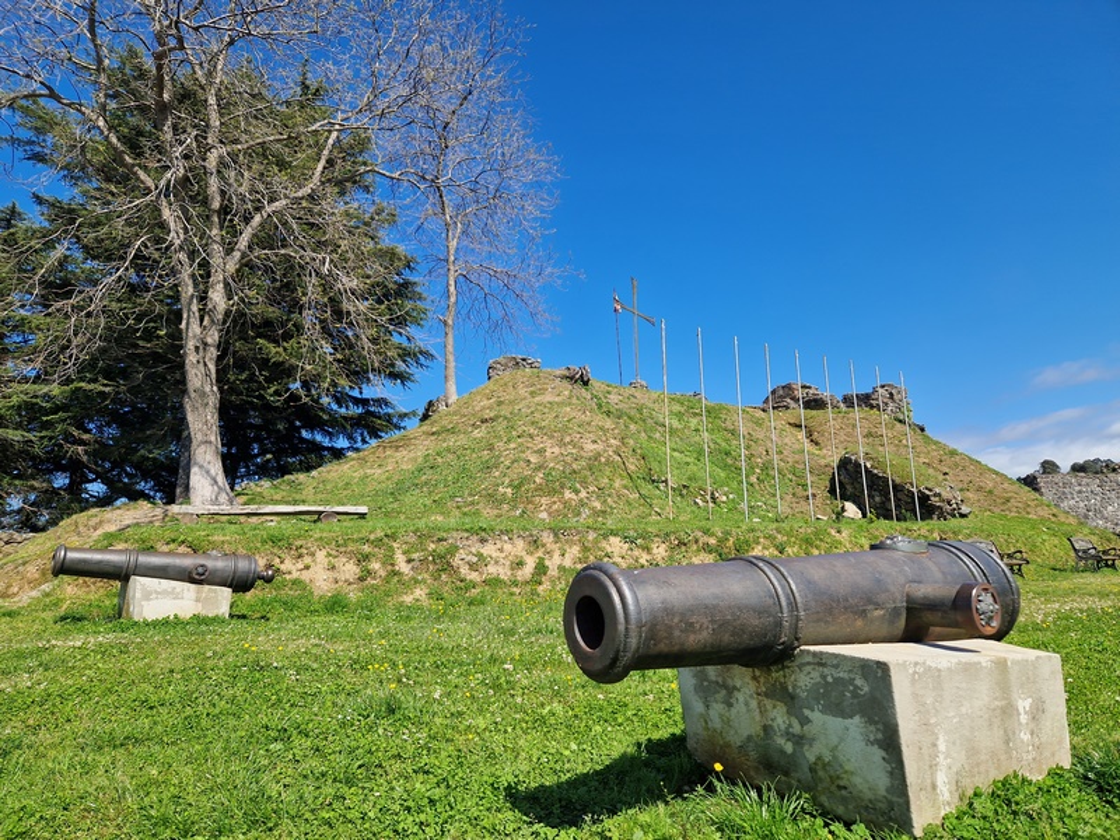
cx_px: 560
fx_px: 744
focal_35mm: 23
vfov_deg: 58.9
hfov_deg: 73.9
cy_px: 420
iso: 50
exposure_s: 1/1712
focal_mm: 5.4
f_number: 1.8
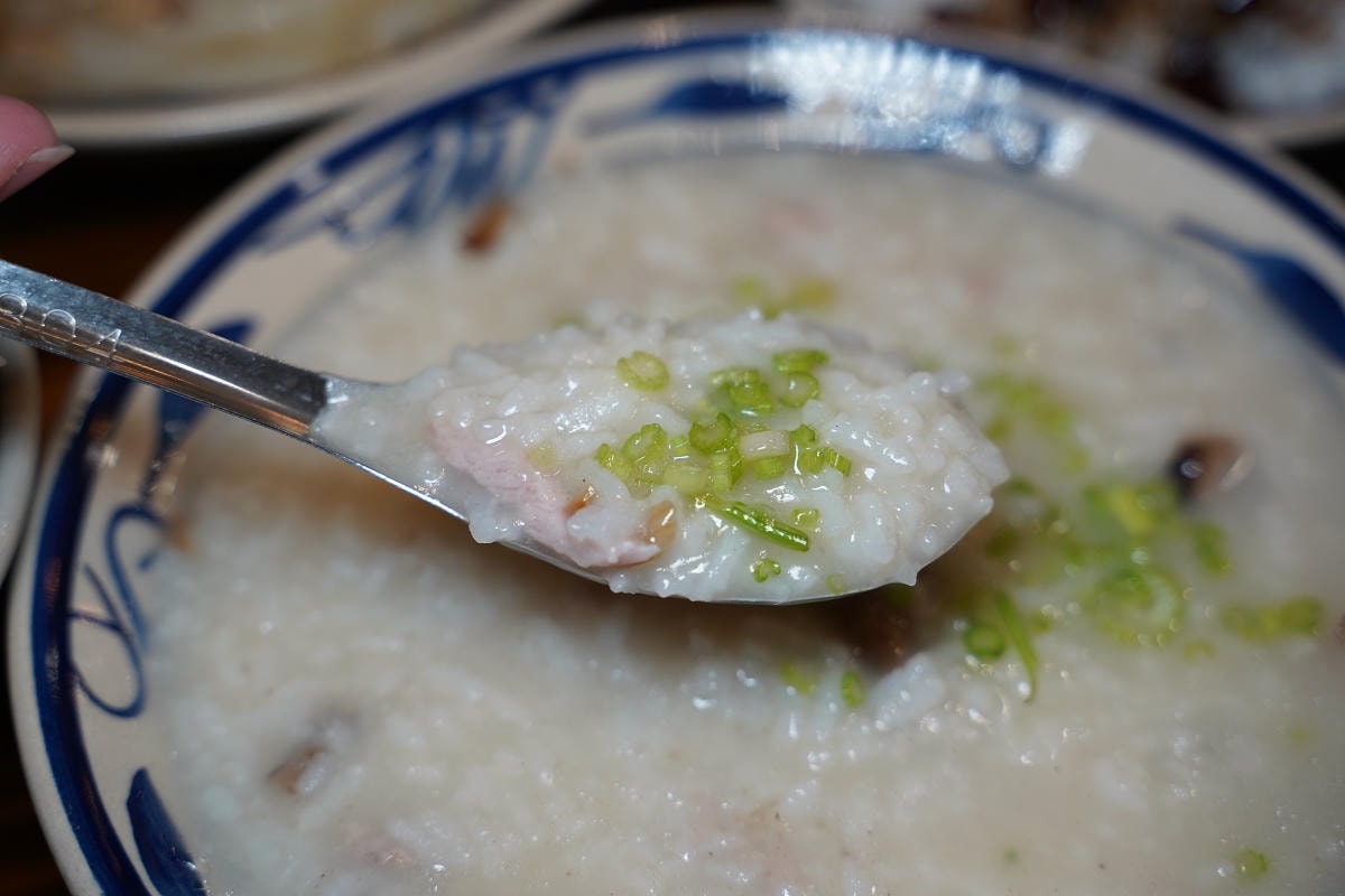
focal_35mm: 75
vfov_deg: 18.2
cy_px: 448
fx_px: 2802
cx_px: 672
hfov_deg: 27.0
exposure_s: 1/80
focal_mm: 75
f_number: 4
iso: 160
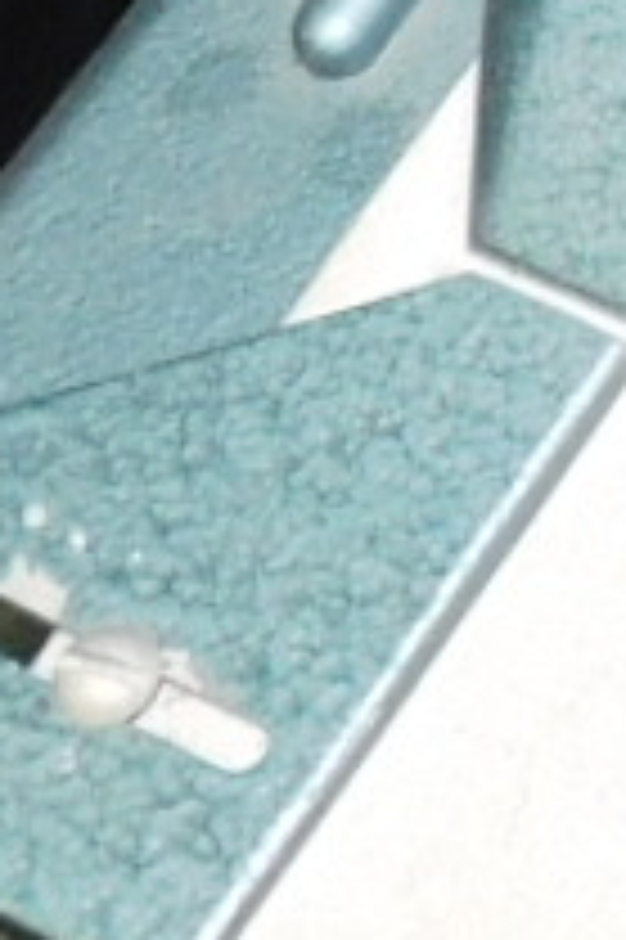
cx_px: 2175
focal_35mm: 183
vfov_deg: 11.0
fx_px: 4781
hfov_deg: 6.5
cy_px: -202
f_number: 3
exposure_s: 1/30
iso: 200
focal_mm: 4
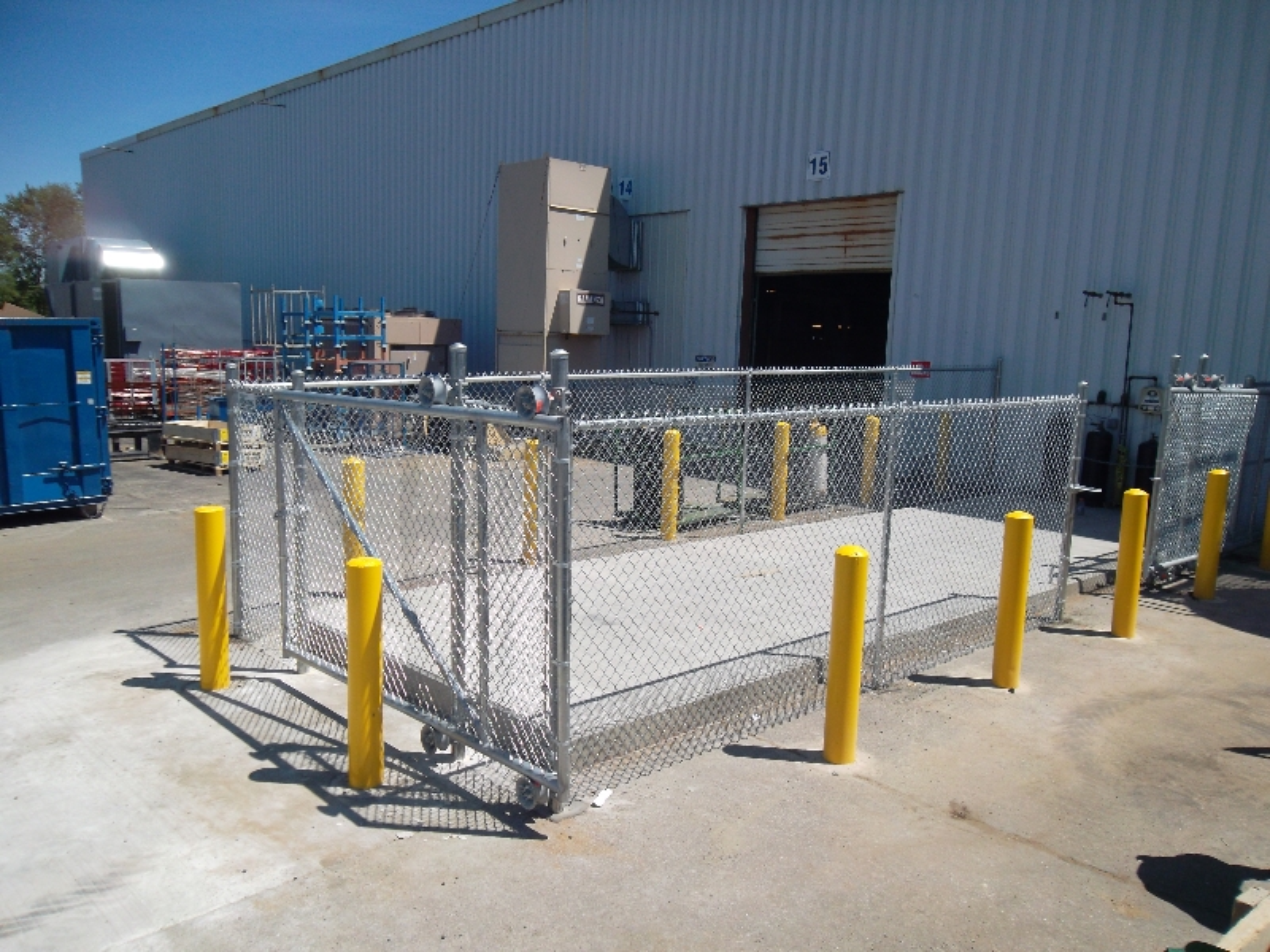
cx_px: 635
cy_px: 476
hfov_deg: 65.3
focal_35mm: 27
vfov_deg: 51.4
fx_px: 991
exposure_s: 1/160
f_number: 8.9
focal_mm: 4.9
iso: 80
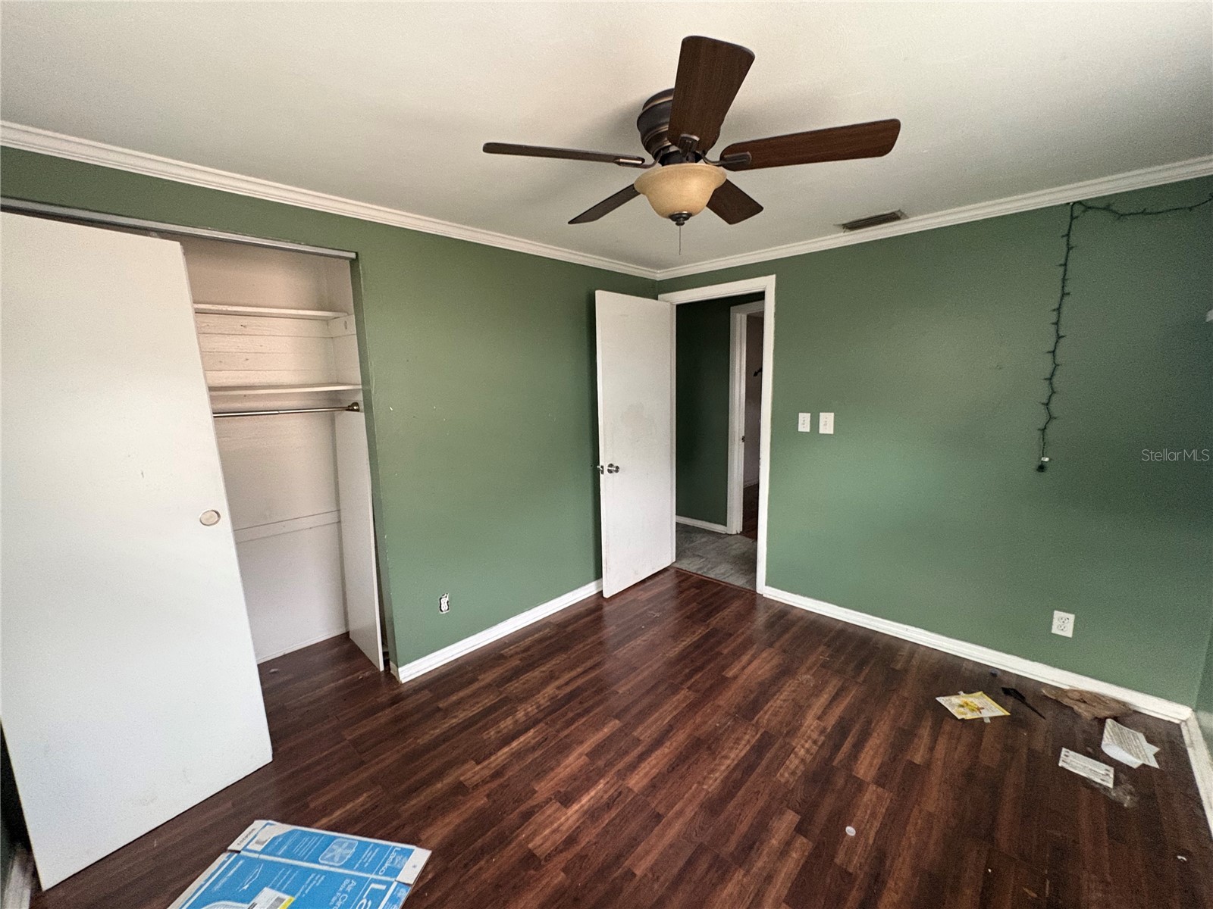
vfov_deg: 85.7
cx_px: 606
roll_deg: +0.9
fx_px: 491
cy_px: 454
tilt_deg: -9.0
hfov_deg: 102.1
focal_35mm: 14
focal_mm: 2.22
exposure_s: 1/60
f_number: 2.2
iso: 500
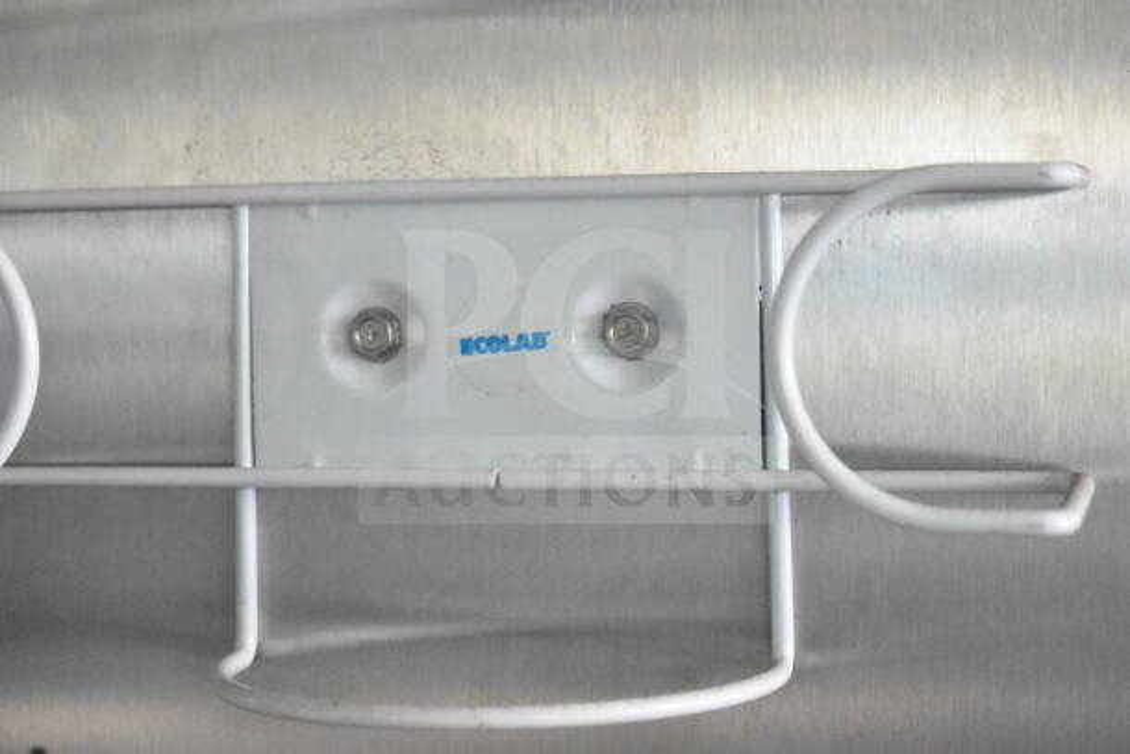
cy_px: 377
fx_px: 2590
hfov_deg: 24.6
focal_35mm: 82
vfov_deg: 16.6
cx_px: 565
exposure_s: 1/100
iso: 16000
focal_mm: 55
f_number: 5.6
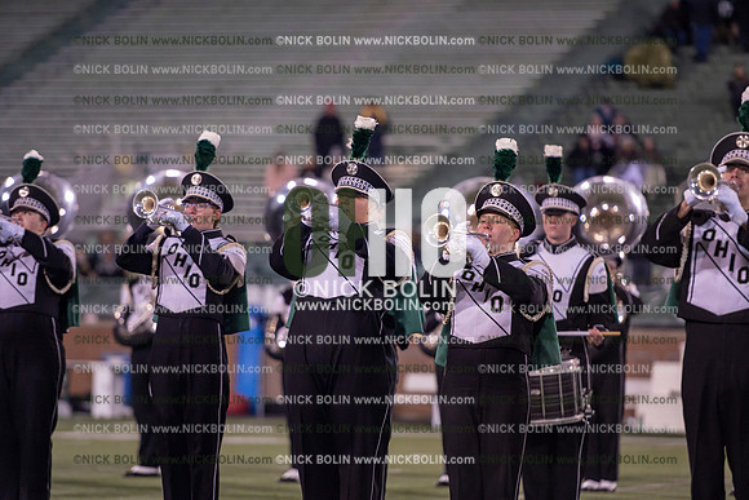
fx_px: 4058
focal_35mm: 195
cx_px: 374
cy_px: 250
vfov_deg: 7.0
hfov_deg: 10.5
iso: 2500
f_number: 2.8
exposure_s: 1/1250
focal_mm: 195
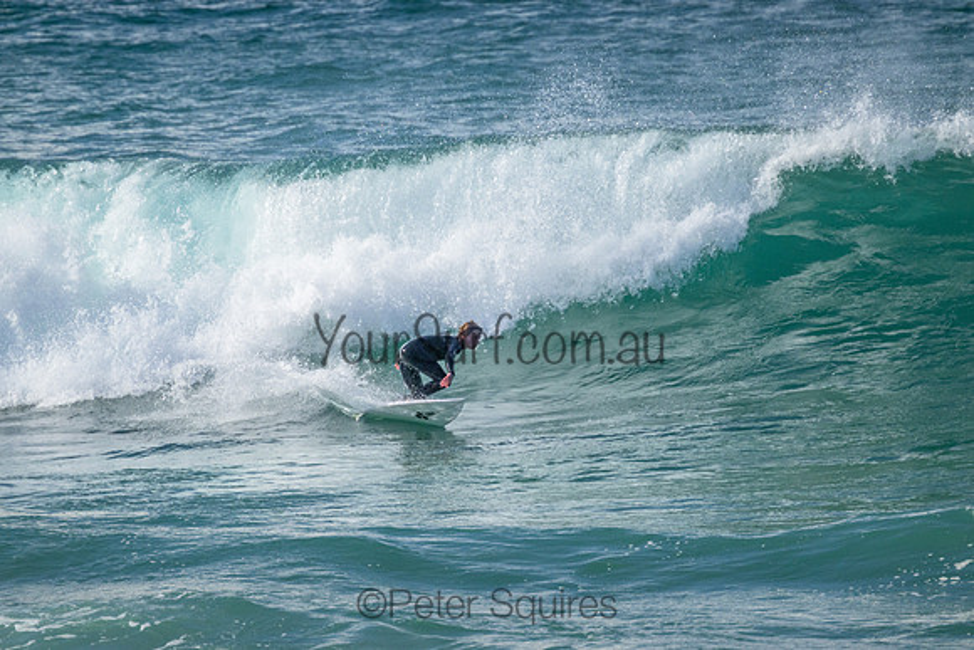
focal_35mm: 800
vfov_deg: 1.7
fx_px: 21648
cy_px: 325
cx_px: 487
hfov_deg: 2.6
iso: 2000
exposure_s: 1/1600
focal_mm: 800
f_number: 11
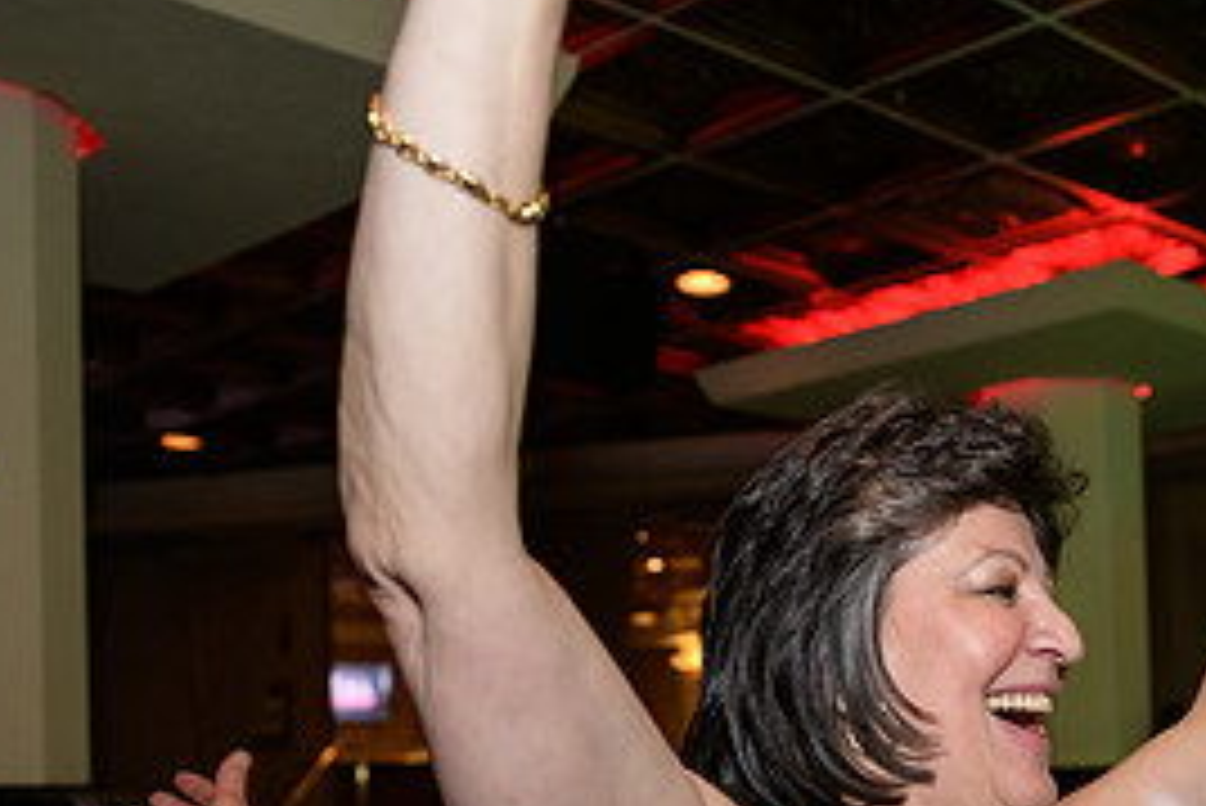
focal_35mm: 52
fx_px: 1743
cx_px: 954
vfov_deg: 25.0
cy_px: 763
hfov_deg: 36.9
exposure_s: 1/125
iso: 1600
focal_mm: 24
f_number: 3.2
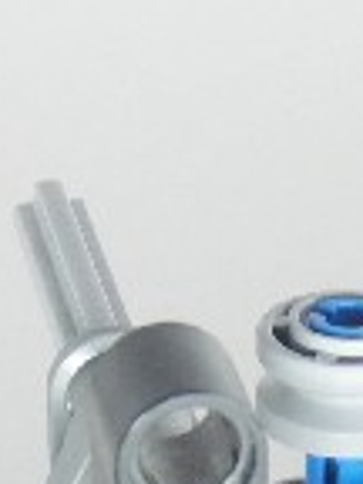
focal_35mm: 194
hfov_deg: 7.7
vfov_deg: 9.9
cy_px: 753
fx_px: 2713
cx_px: 141
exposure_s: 1/30
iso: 160
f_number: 3
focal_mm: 6.2
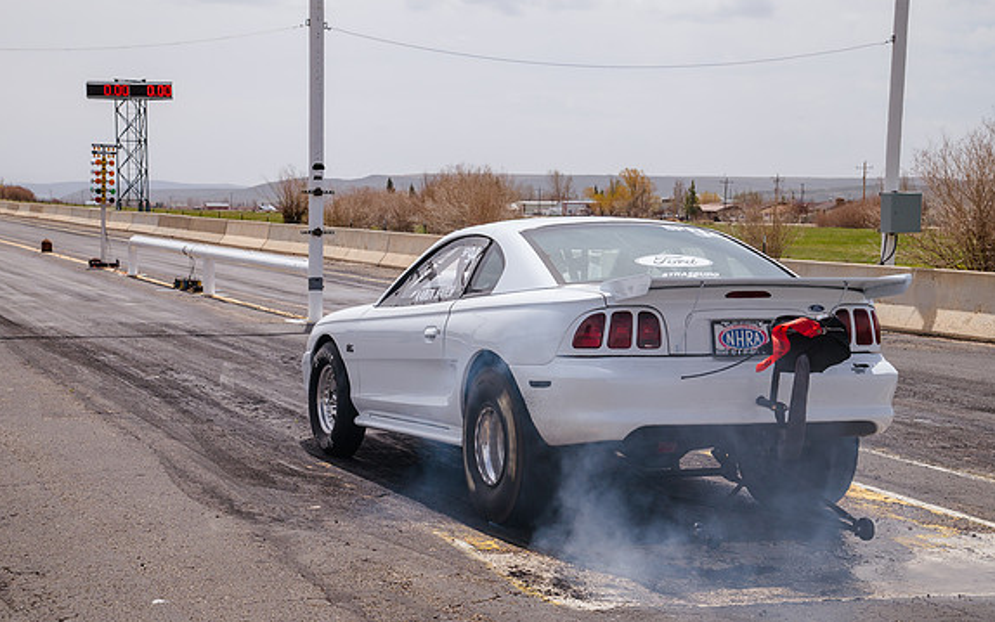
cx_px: 459
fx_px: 2034
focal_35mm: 75
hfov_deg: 27.5
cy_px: 343
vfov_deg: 17.4
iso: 200
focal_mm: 65
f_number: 10
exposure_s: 1/500
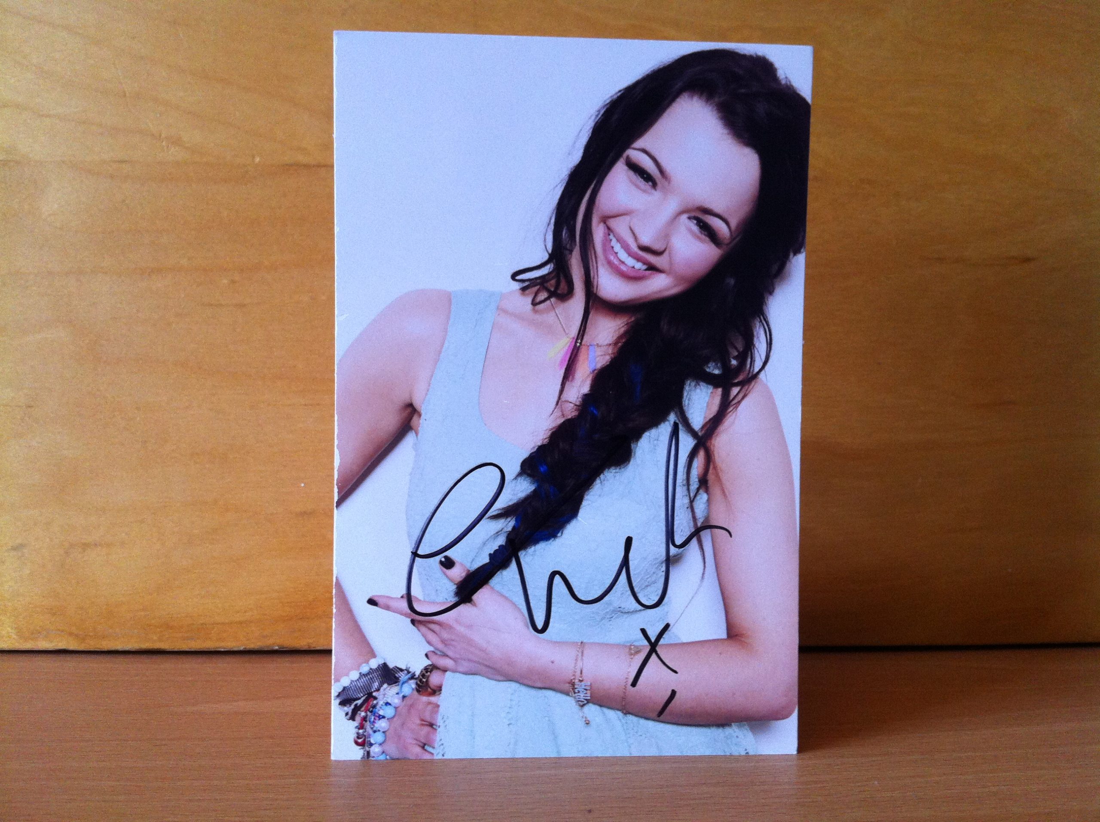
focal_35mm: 35
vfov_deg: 40.6
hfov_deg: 52.7
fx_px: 1111
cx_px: 550
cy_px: 411
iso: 160
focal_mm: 3.85
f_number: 2.8
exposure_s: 1/15
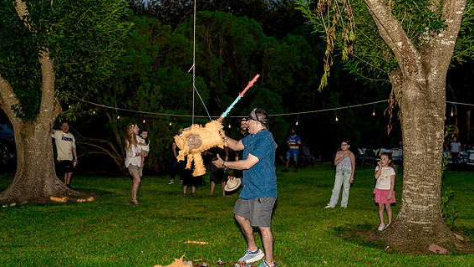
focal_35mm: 45
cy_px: 145
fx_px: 566
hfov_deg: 45.5
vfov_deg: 26.5
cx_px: 238
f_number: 2.8
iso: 2000
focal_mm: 42
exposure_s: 1/250
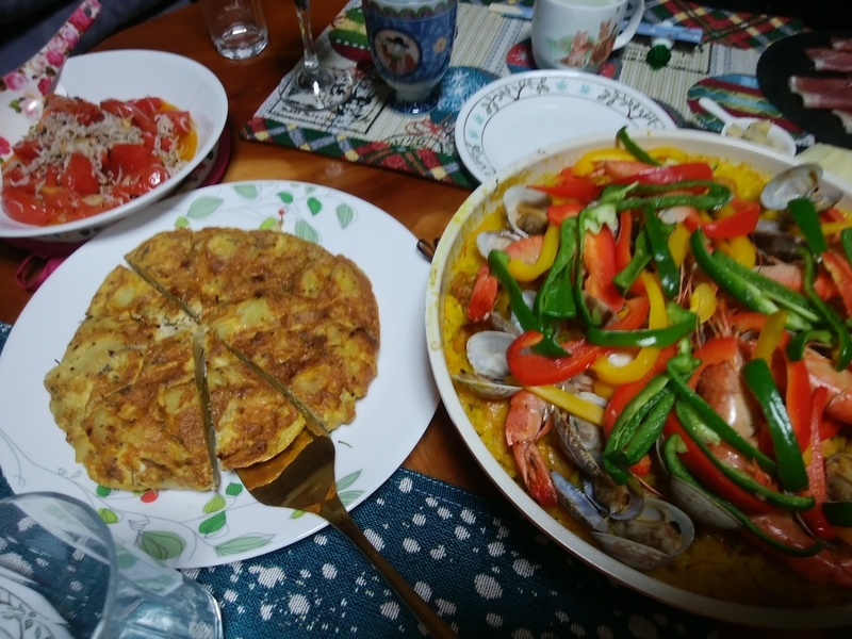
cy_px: 320
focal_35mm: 22
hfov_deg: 76.4
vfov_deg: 61.1
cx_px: 426
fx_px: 541
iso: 64
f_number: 2
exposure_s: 1/25
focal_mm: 3
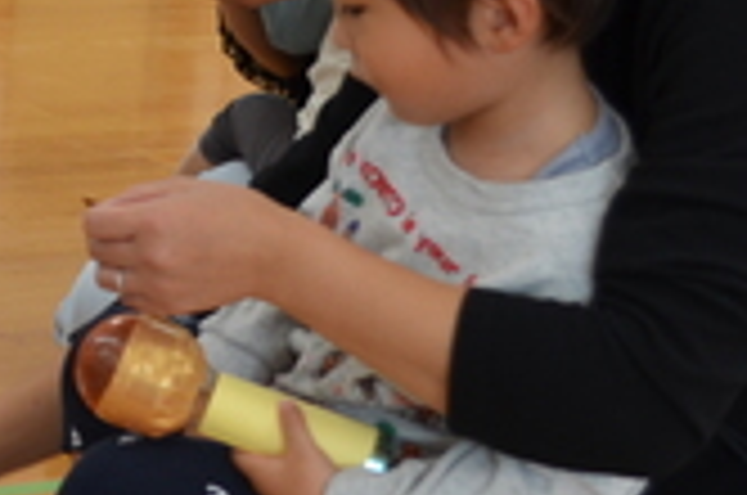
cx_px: -367
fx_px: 2672
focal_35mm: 129
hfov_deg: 14.8
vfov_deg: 10.6
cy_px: 194
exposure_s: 1/60
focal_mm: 22
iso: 400
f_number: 4
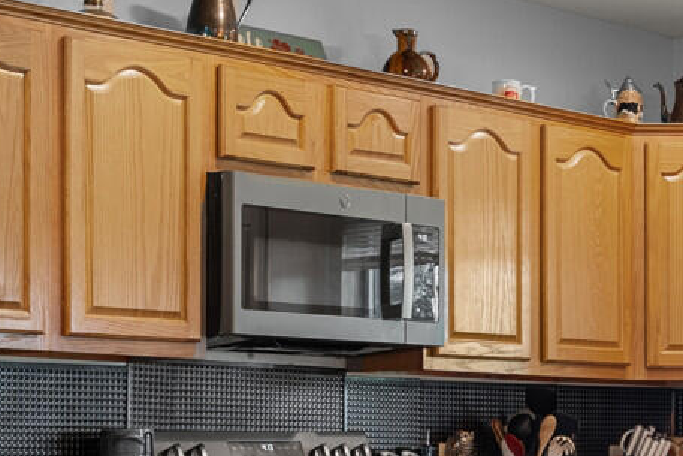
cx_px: 468
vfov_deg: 12.6
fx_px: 2034
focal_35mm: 107
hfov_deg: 19.0
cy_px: 466
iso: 250
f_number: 8
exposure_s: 2
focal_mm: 24.5
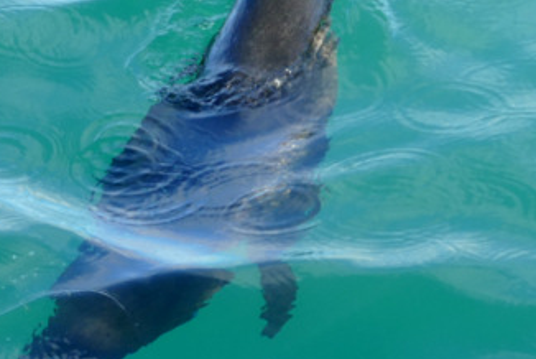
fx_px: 1922
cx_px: 258
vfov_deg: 10.6
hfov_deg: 15.9
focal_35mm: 129
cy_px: 133
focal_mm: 25.64
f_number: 3.7
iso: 125
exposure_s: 1/320
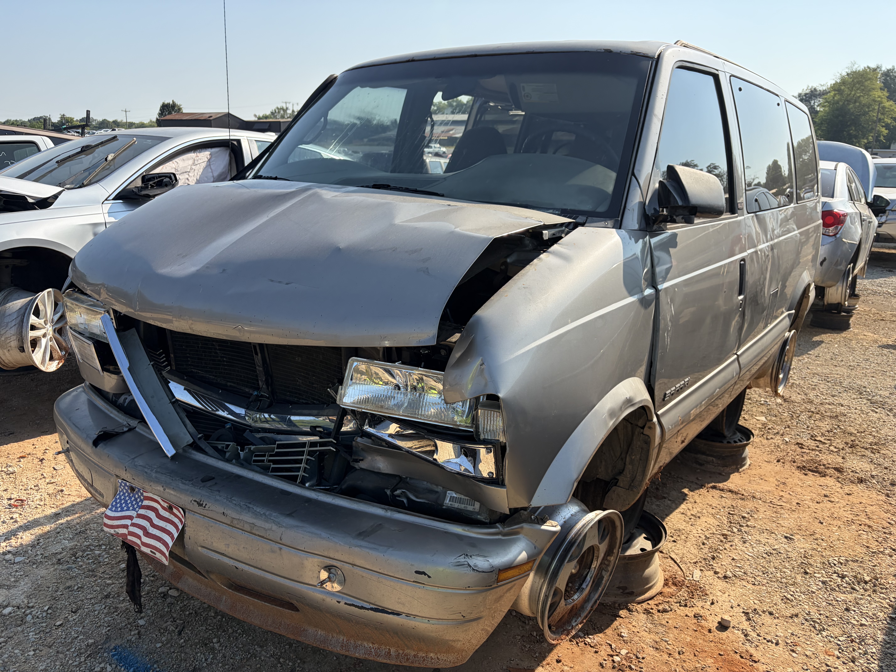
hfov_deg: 67.3
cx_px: 448
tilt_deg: -15.5
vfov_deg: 53.1
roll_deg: -1.1
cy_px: 336
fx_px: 673
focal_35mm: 26
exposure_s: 1/2747
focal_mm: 5.96
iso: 64
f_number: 1.6
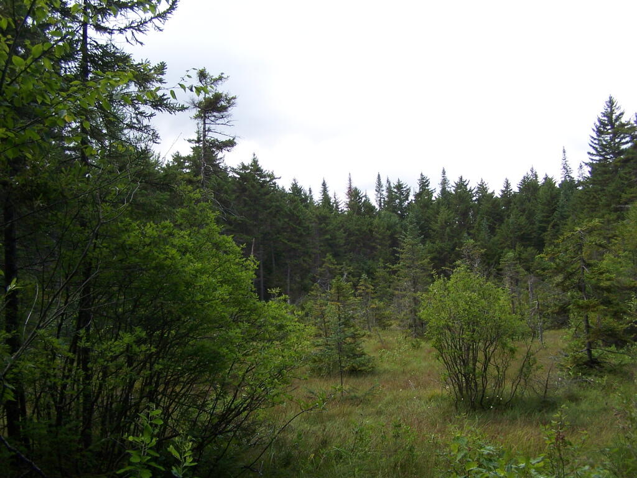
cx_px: 318
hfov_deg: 49.0
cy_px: 239
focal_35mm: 38
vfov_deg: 37.7
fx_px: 699
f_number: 2.8
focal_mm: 6.3
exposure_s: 1/500
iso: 100
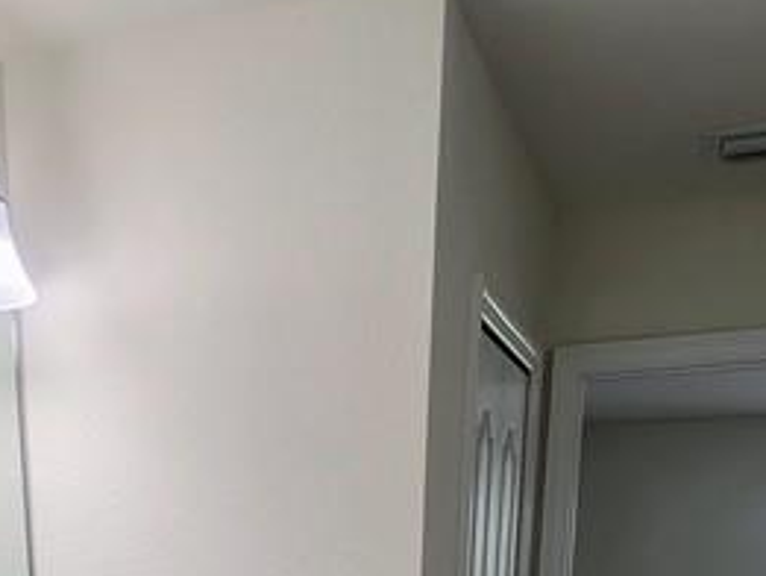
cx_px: 263
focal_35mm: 47
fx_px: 1041
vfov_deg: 23.4
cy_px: 908
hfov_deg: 40.0
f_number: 1.95
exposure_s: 1/147
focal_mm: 2.23
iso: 29
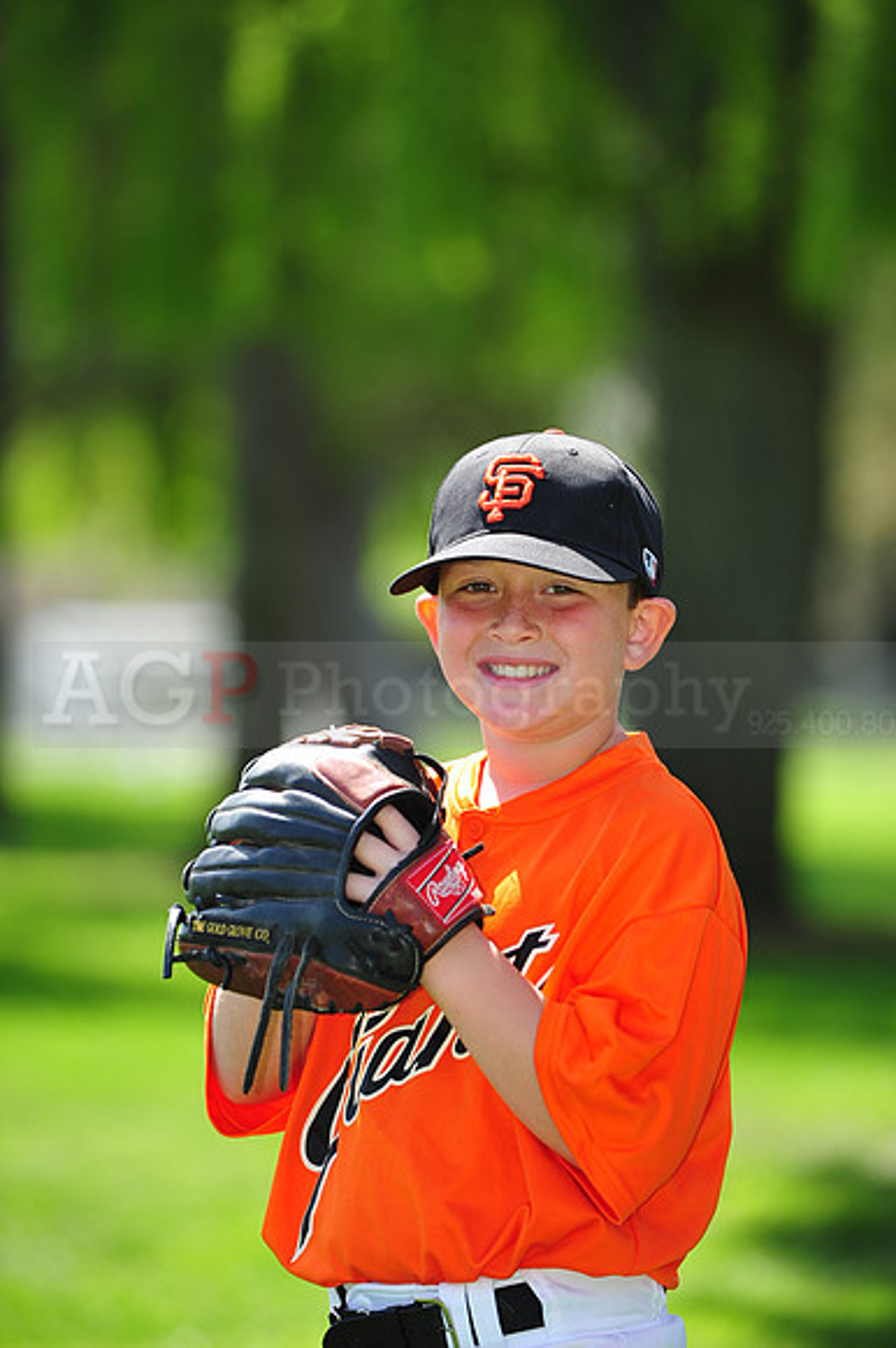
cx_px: 448
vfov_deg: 10.3
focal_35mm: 200
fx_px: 7475
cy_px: 674
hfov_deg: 6.9
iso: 200
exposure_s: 1/500
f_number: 4.5
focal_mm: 200
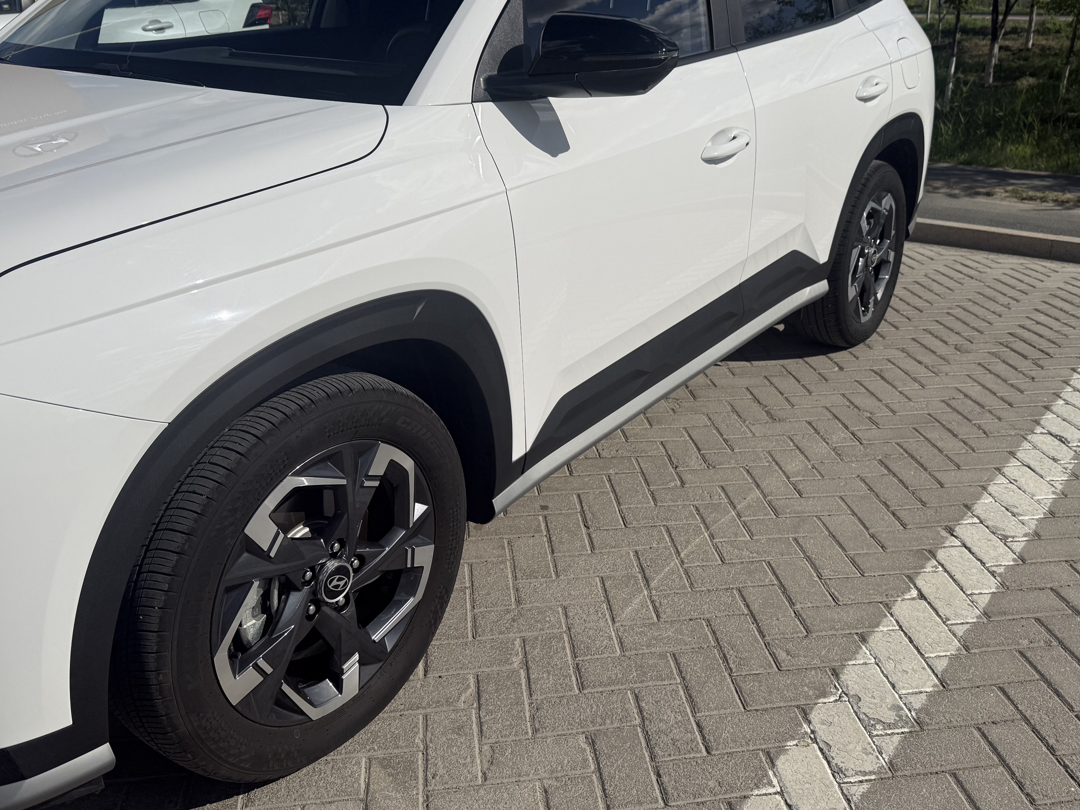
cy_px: 339
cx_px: 579
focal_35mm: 32
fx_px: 998
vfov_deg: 44.0
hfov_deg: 56.8
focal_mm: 6.76
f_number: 1.78
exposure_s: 1/14286
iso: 80
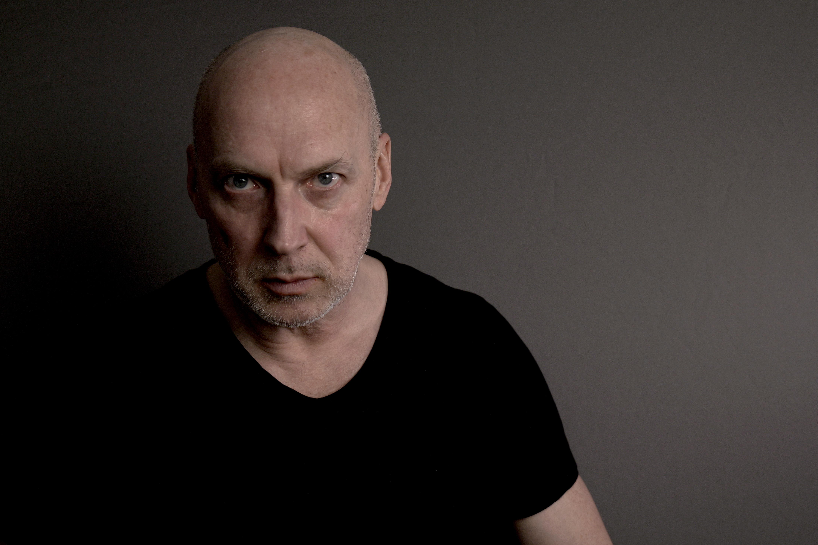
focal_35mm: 60
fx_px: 1363
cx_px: 321
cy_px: 333
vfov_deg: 22.6
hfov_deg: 33.3
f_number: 4.9
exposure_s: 1/400
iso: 640
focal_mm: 44
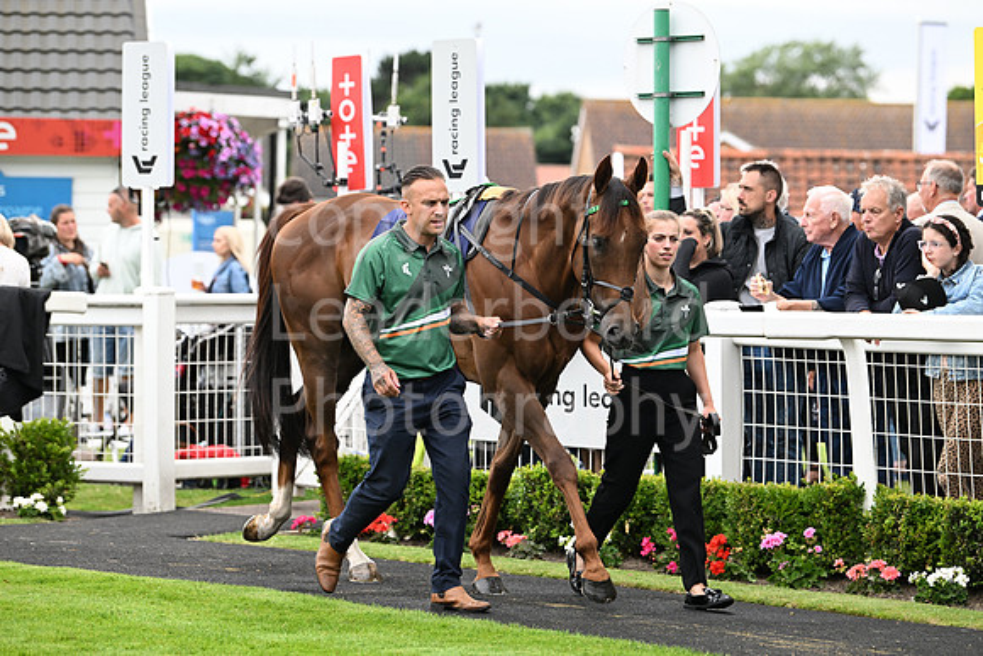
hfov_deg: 13.7
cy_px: 328
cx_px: 492
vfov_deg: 9.2
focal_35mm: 150
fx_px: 4097
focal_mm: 150
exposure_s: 1/1250
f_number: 4.5
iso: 1250
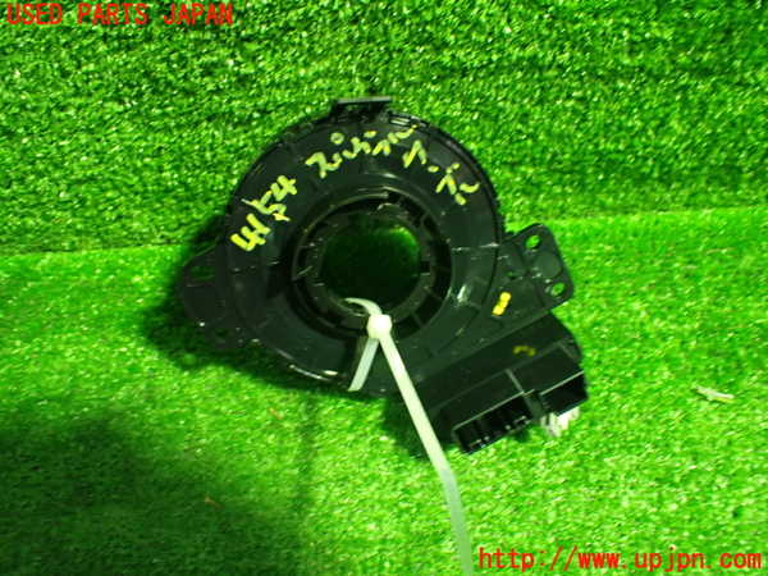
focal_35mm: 30
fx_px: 666
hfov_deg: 60.0
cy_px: 288
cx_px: 384
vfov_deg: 46.8
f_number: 2.3
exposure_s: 1/40
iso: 800
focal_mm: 5.4
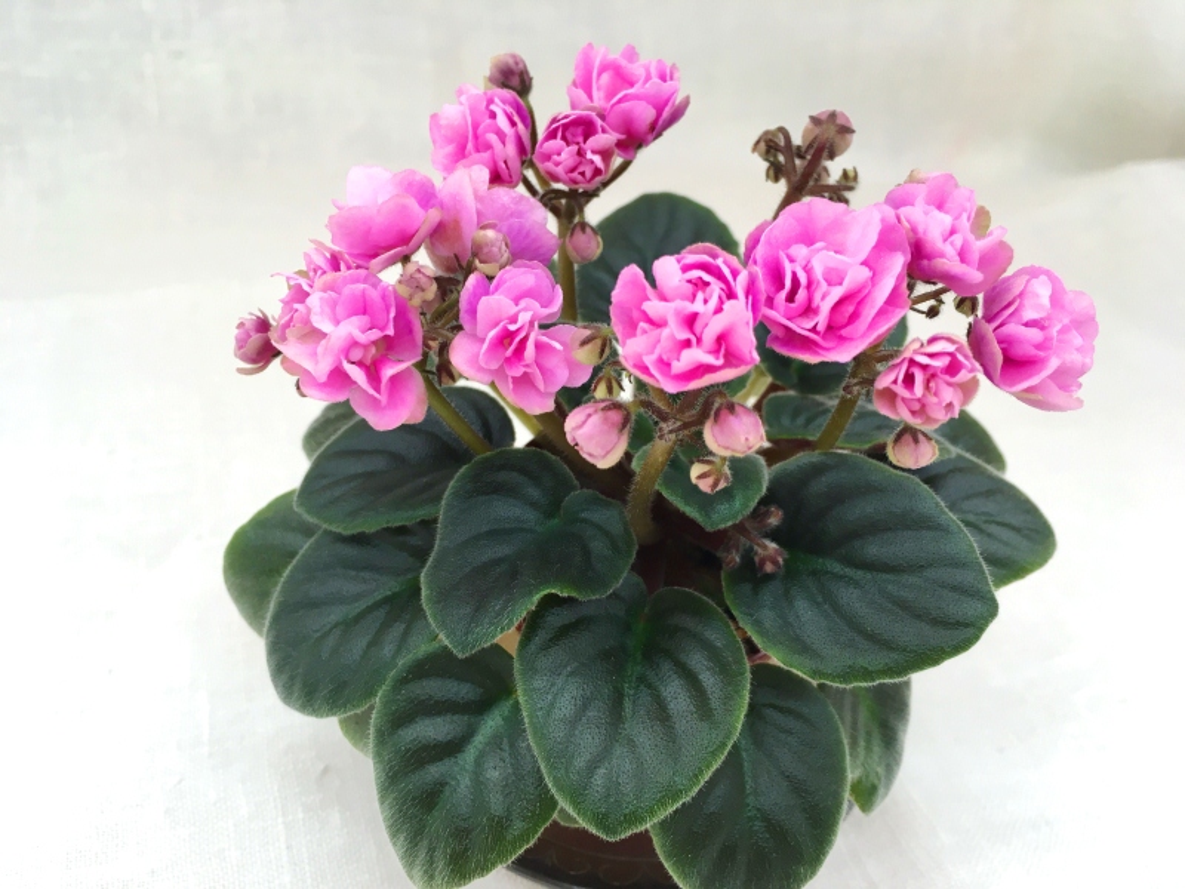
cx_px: 592
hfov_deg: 61.7
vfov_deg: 48.2
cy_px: 444
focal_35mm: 29
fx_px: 993
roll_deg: -2.8
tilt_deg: -34.4
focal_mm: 4.15
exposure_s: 1/33
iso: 25
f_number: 2.2
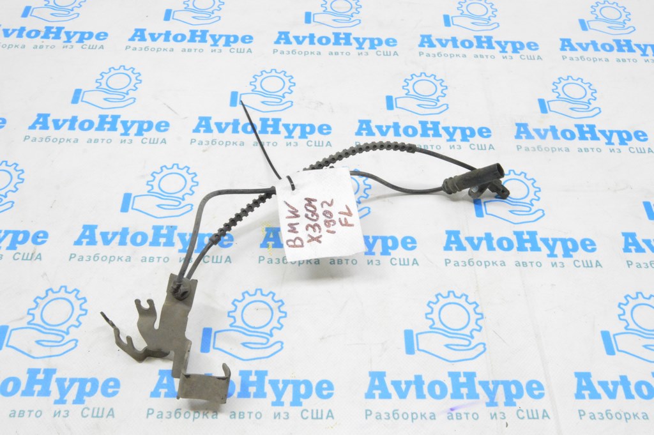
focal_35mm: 34
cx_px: 327
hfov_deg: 55.1
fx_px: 626
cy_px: 218
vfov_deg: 38.3
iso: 6400
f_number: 20
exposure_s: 1/15
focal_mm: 23
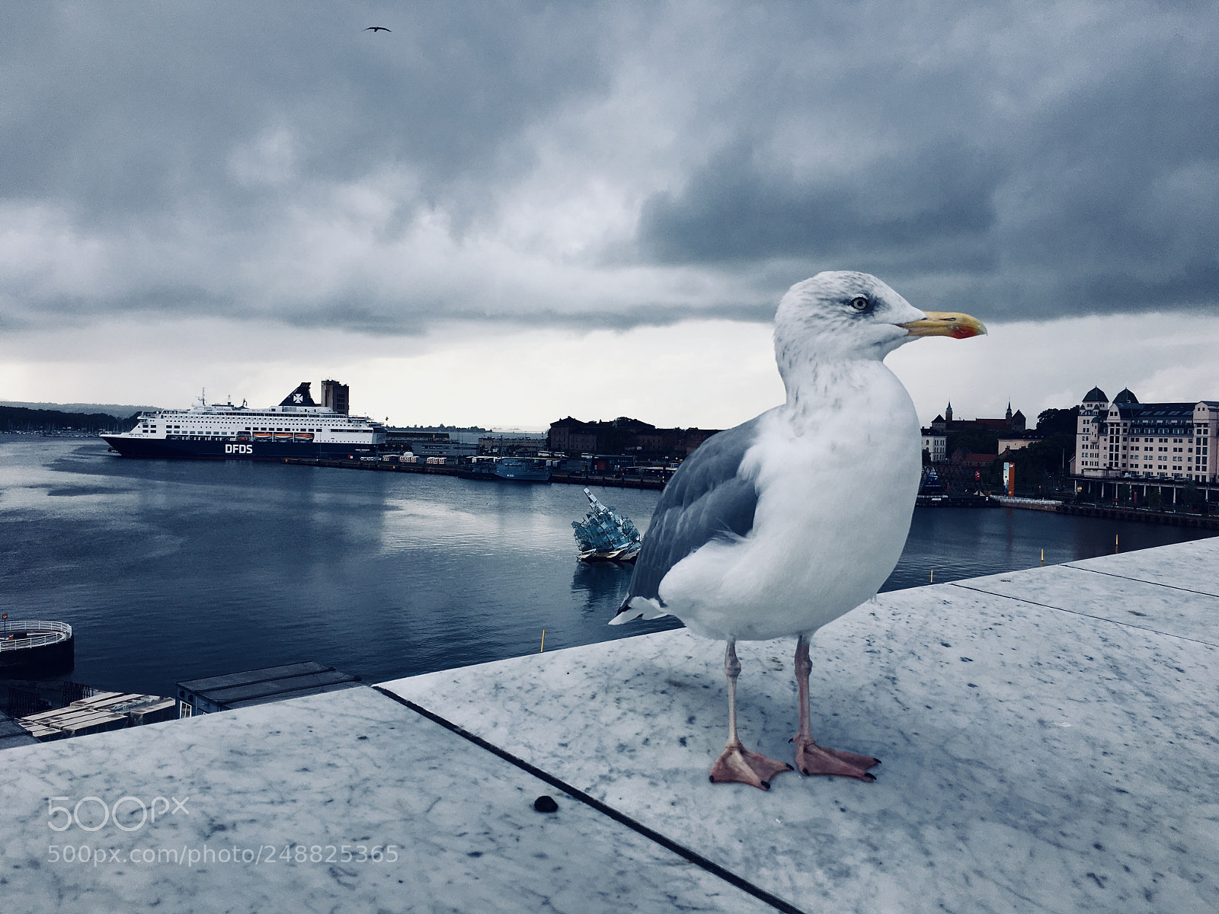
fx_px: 1021
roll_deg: -2.4
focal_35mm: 29
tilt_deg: -1.1
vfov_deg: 48.2
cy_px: 457
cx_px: 610
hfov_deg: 61.7
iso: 25
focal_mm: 4.15
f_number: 2.2
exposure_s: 1/651
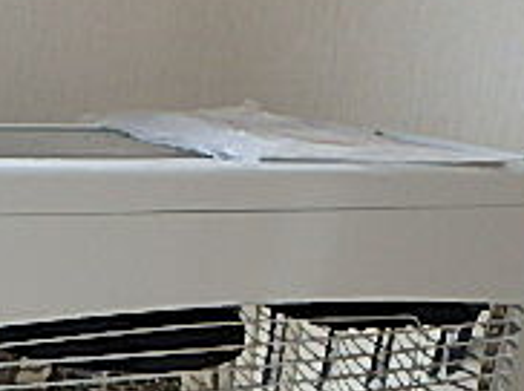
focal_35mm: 74
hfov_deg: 25.9
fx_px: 1119
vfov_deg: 17.8
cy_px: 581
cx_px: 107
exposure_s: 1/60
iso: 200
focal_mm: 3.7
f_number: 3.5
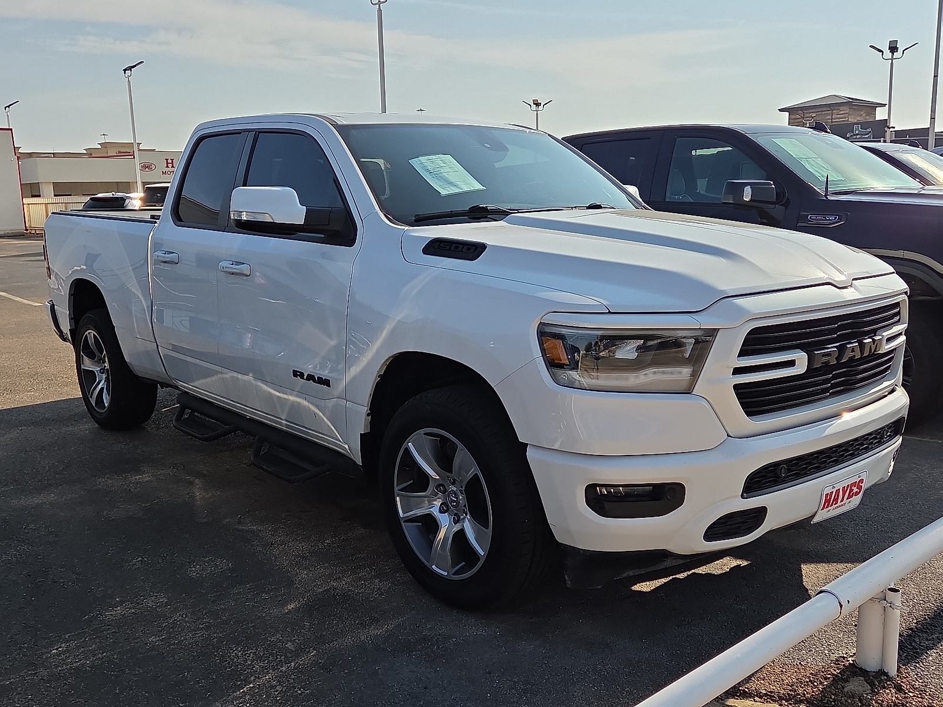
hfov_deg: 56.8
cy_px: 354
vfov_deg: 44.2
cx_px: 472
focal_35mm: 32
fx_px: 872
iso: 25
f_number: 1.8
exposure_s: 1/2000
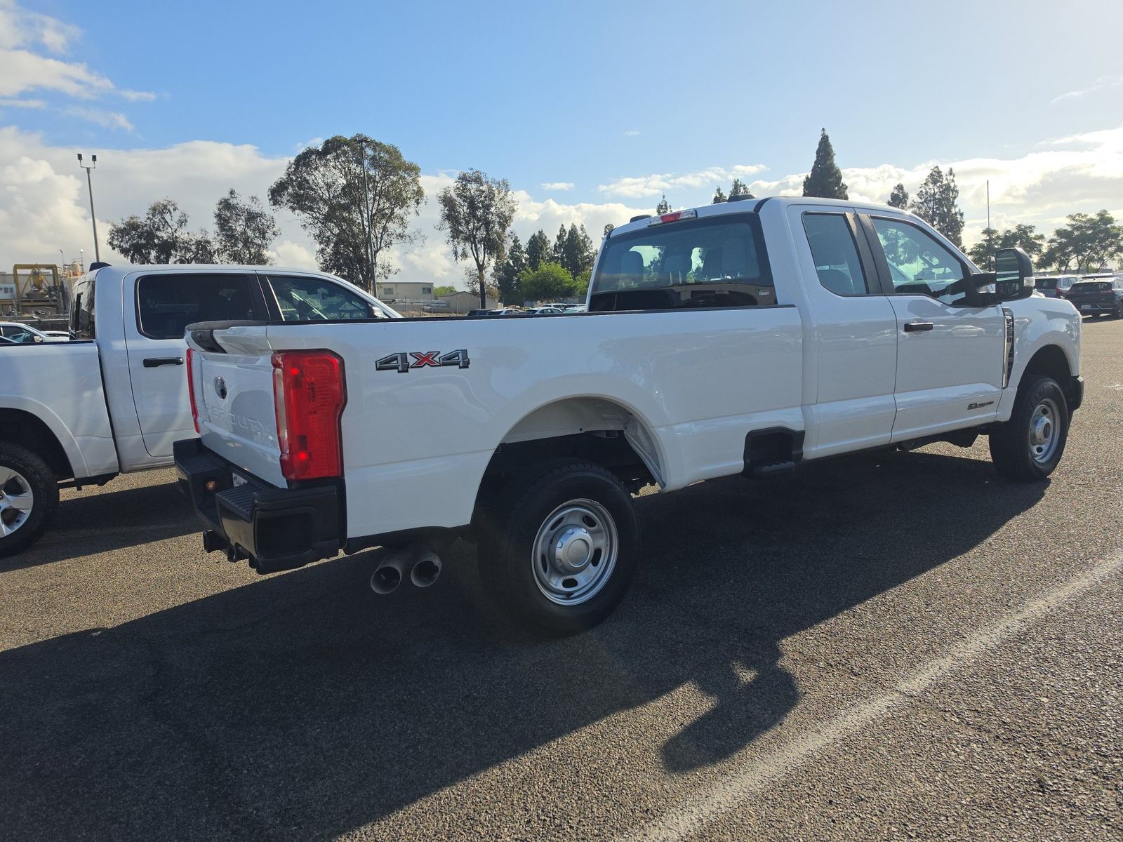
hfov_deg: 73.9
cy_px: 421
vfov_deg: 58.9
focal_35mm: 23
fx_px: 746
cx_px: 562
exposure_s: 1/7940
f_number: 1.4
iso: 58
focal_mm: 6.5
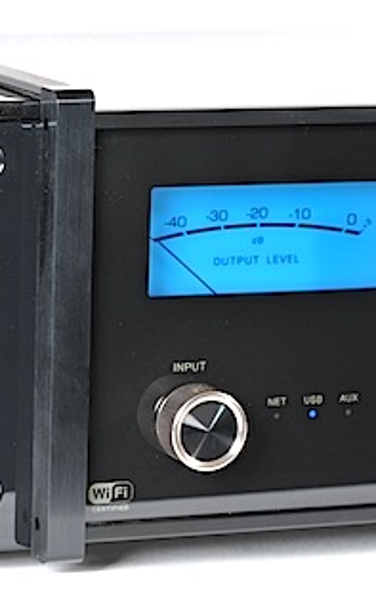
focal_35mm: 163
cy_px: 301
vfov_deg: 12.8
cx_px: -42
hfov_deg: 8.0
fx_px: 2671
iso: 1600
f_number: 8
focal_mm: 105
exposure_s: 1/160
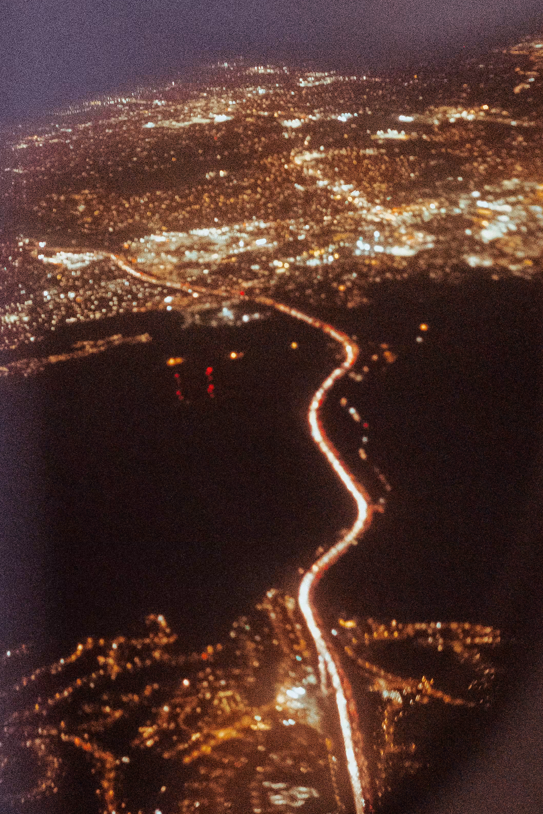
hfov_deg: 13.7
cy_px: 523
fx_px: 2262
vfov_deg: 20.4
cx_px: 295
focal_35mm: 100
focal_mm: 35
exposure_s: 1/50
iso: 25600
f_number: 2
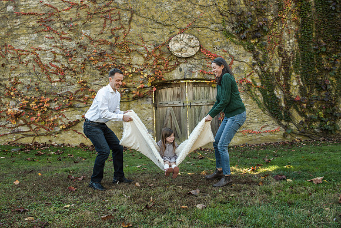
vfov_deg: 48.3
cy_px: 117
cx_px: 167
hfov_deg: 67.9
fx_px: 253
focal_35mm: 27
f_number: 5.6
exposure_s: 1/200
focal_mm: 26
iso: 640
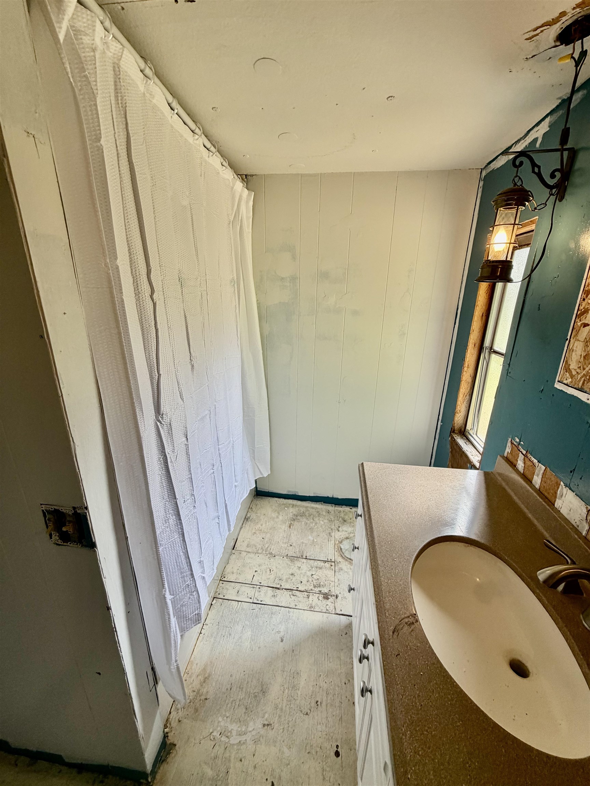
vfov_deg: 102.1
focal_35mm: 14
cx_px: 295
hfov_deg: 85.7
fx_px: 318
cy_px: 393
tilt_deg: -18.5
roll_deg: -0.1
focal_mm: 2.22
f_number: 2.2
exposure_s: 1/121
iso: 100
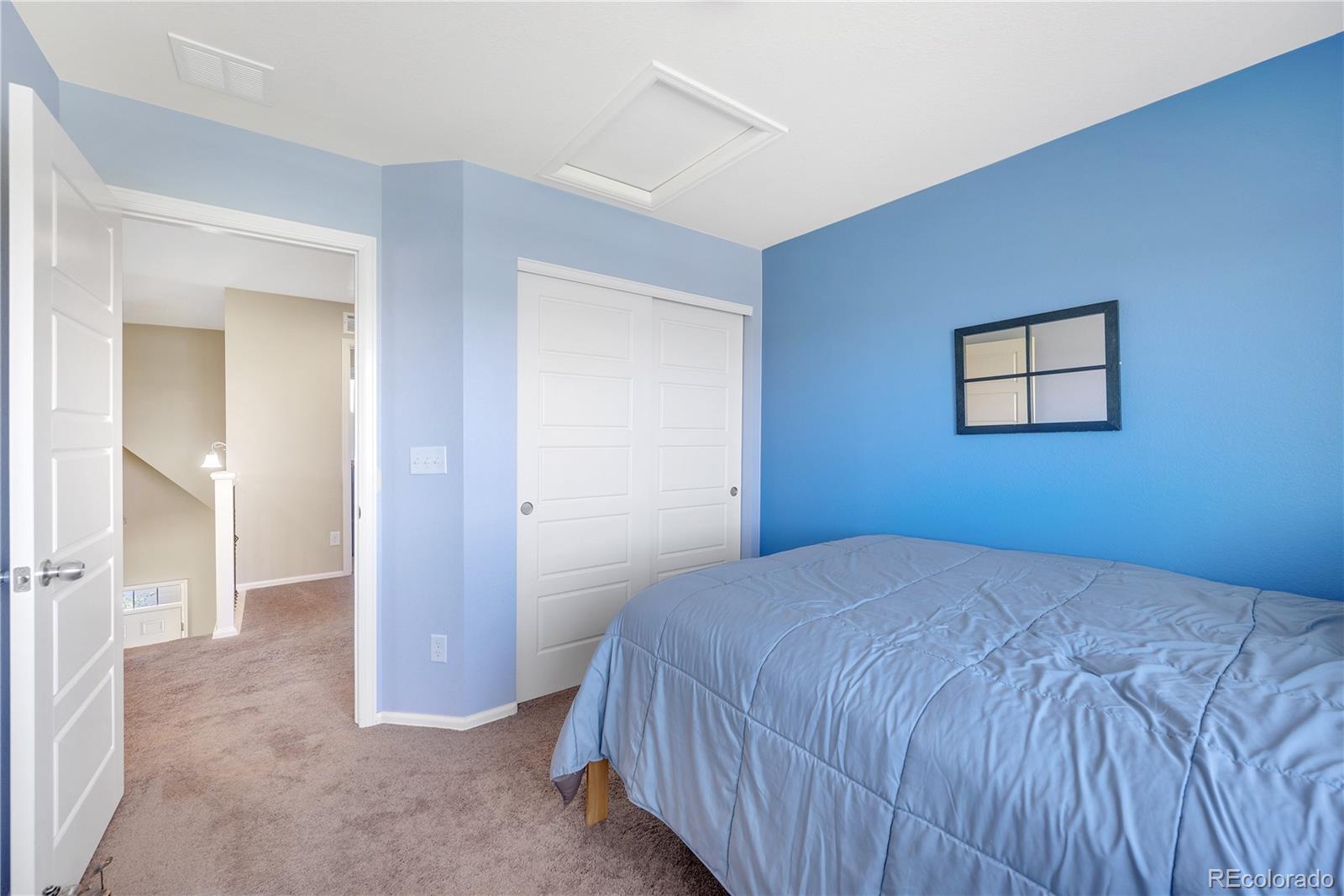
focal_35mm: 14
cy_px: 448
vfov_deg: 81.2
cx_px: 672
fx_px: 523
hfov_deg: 104.2
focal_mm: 14
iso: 100
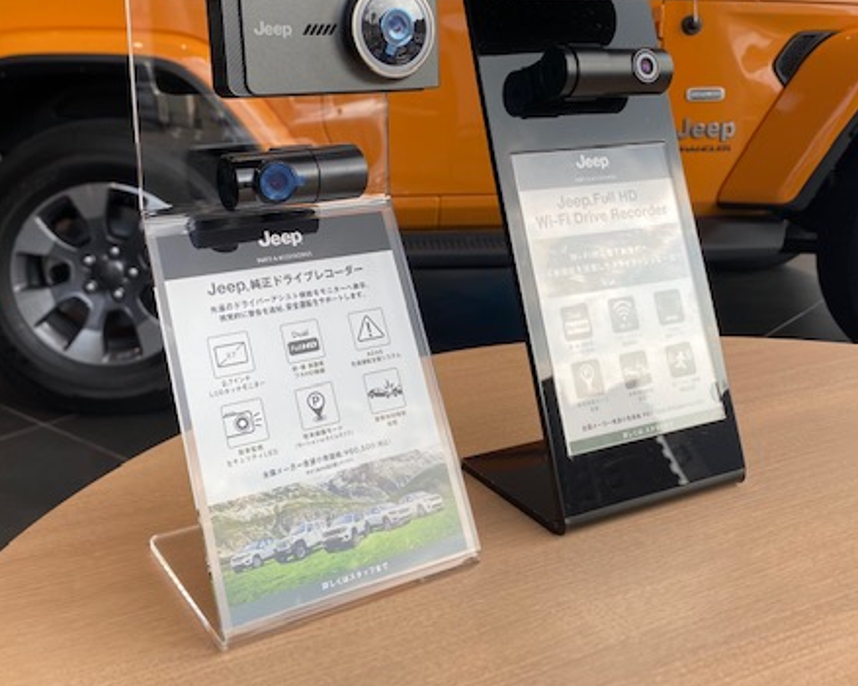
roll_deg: -0.1
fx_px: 939
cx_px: 424
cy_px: 227
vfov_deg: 39.6
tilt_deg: -10.0
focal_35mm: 37
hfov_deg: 49.1
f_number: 1.8
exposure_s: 1/502
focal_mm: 4.25
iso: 32
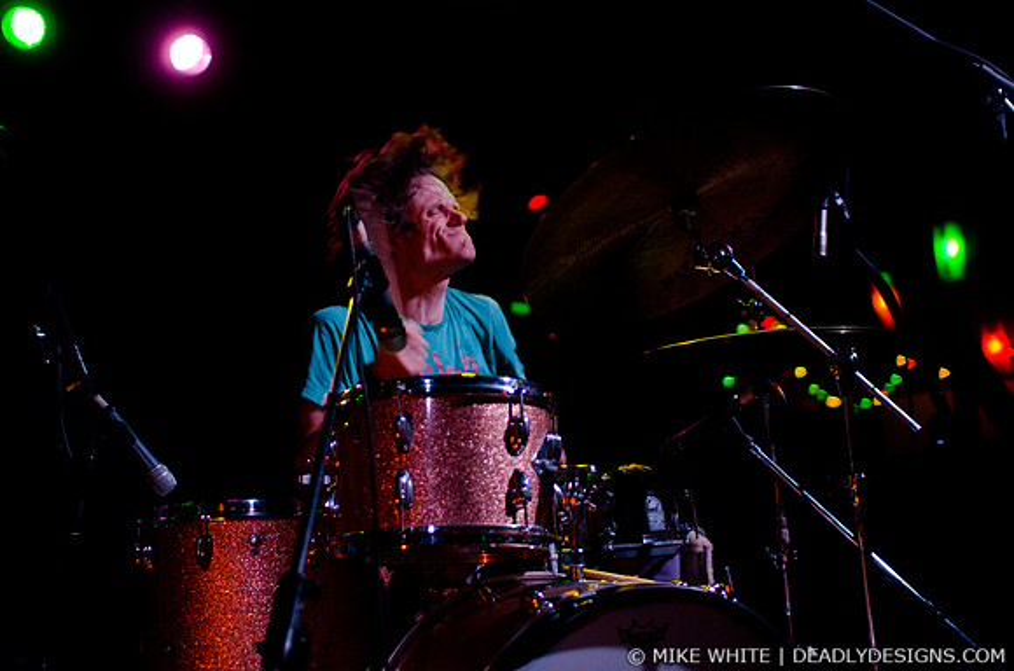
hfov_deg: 43.7
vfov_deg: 29.7
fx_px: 1265
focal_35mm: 45
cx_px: 507
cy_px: 336
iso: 1250
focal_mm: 30
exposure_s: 1/200
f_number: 1.6
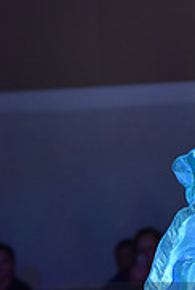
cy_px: 336
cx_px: 271
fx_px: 3731
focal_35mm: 461
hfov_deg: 3.0
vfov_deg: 4.5
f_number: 4
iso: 1600
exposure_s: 1/250
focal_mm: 145
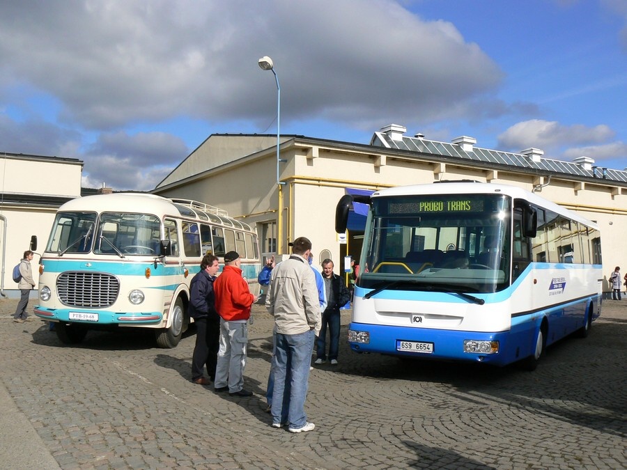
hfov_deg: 51.4
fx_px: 652
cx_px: 314
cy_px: 235
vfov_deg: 39.7
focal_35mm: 36
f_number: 5
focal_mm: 6
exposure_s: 1/1300
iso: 100
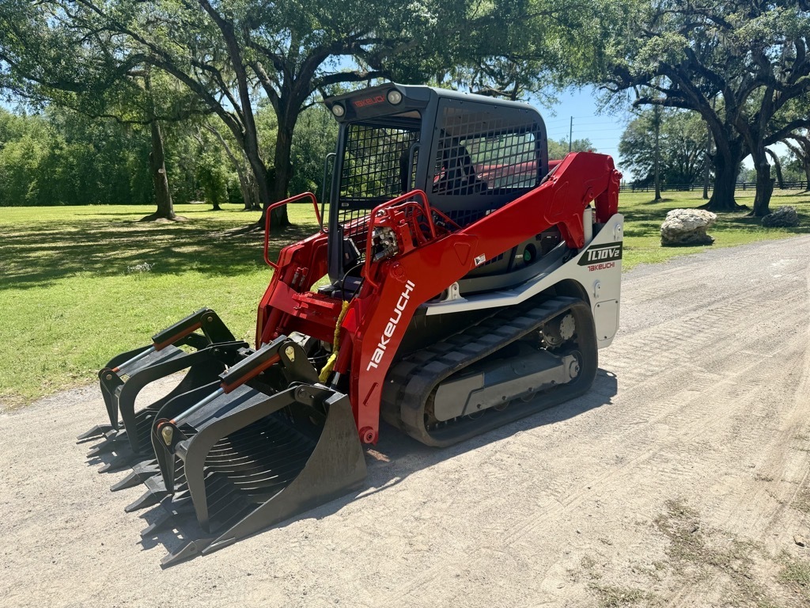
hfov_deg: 71.6
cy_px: 304
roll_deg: +1.2
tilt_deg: -11.4
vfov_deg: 56.8
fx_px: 562
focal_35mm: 24
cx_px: 405
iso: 80
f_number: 1.78
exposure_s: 1/2907
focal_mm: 6.76
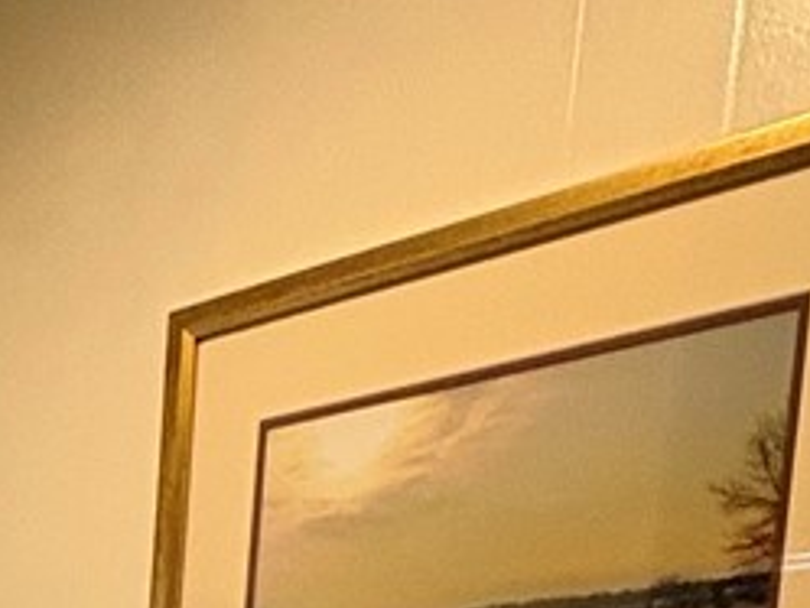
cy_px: 1161
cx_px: -608
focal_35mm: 90
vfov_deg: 14.2
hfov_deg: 17.8
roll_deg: -2.5
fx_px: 2107
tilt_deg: -6.9
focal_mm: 2.22
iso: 200
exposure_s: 1/60
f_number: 2.2
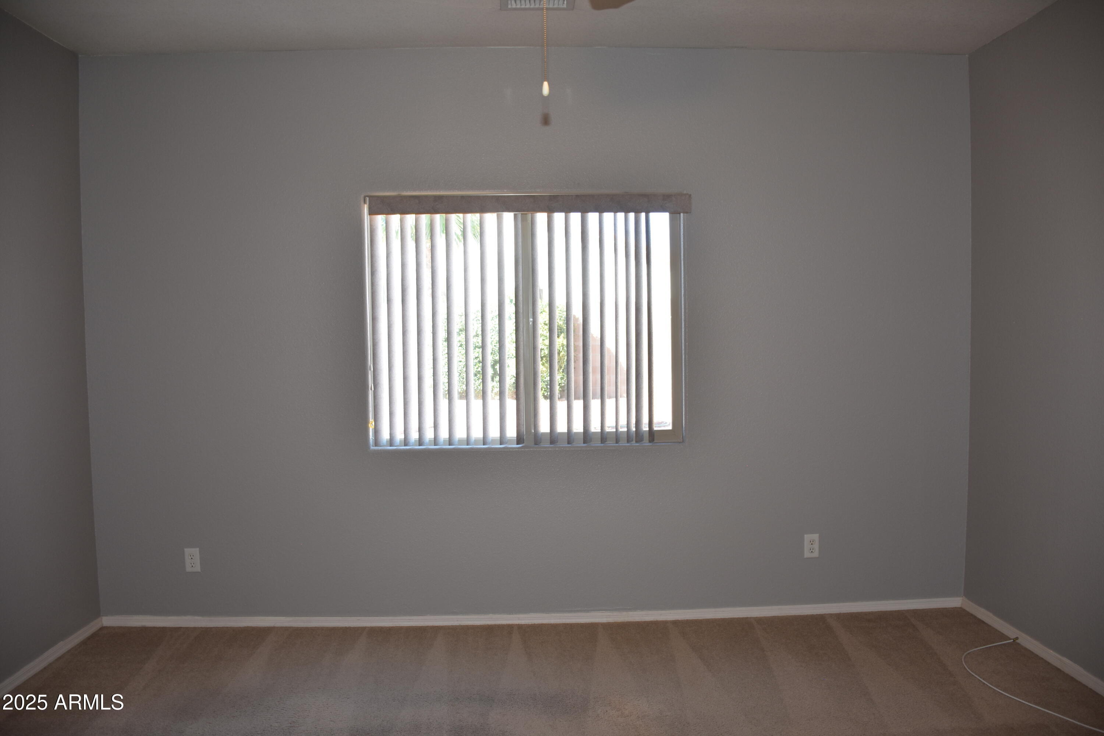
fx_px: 828
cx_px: 552
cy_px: 368
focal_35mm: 27
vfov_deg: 47.9
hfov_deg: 67.4
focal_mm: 18
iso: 250
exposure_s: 1/60
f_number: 4
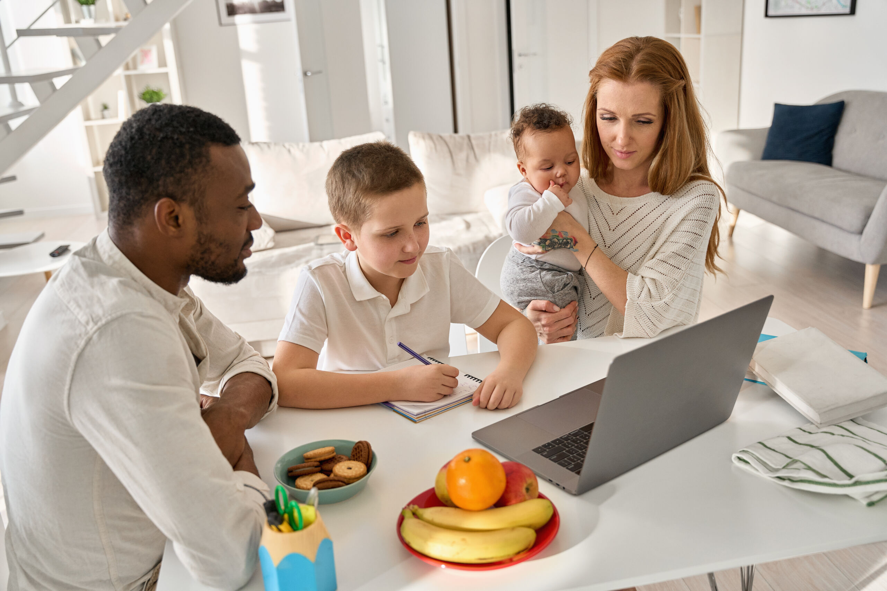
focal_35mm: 35
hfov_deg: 54.4
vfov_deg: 37.9
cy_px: 296
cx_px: 444
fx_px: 862
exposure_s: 1/320
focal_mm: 35
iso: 1000
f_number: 3.5
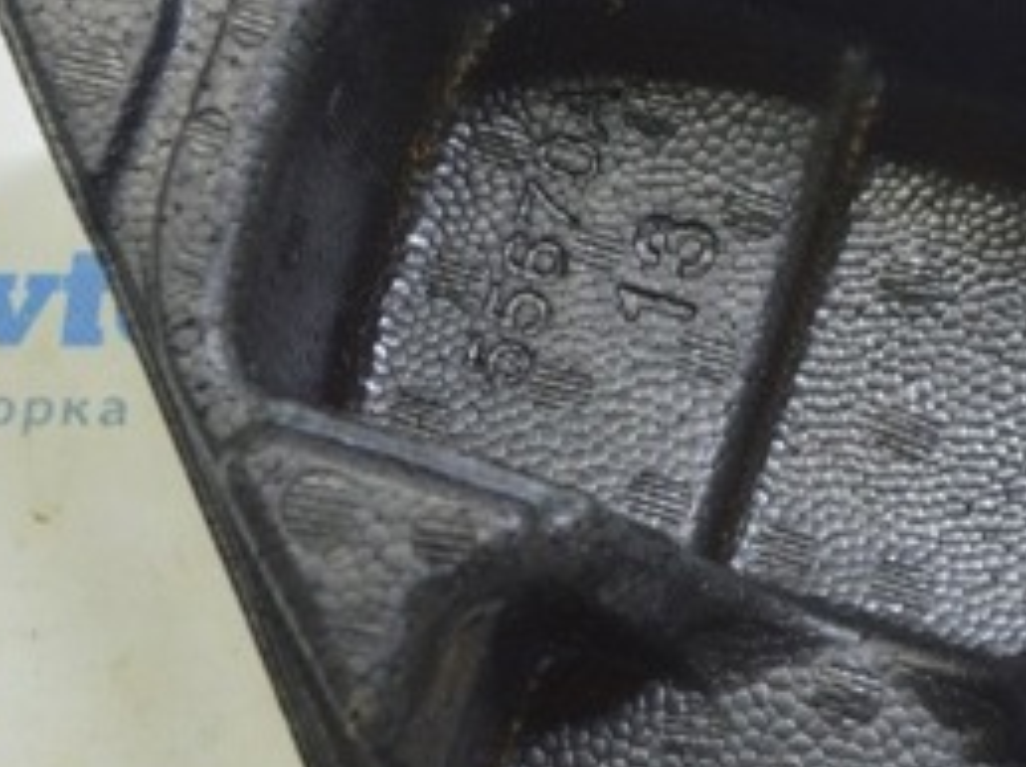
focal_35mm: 93
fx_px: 2754
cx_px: 644
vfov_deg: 15.8
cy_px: 201
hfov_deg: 21.1
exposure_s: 1/20
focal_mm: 26
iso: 400
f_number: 5.6
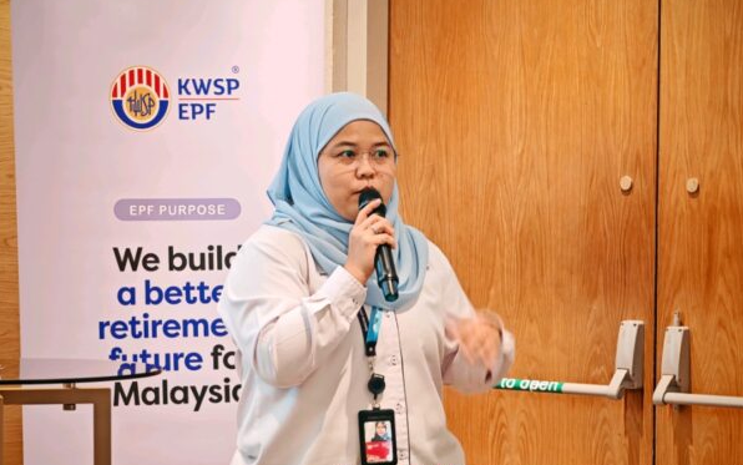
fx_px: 3261
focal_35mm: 161
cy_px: 246
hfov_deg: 13.0
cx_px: 373
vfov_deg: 8.2
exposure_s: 1/50
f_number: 2.6
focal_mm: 15.38
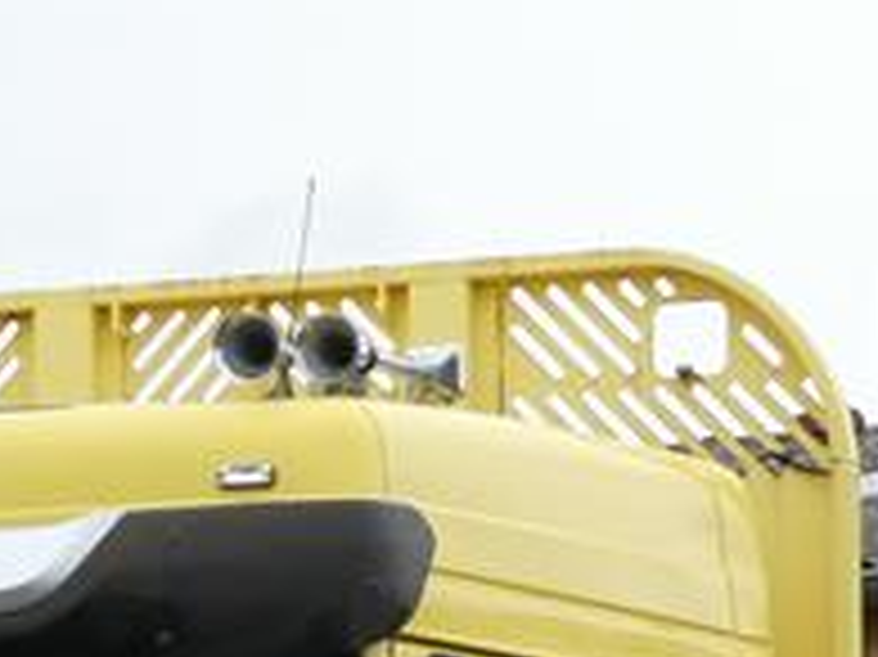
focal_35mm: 370
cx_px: 342
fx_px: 9379
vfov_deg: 4.0
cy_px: 1184
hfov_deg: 5.4
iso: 200
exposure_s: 1/80
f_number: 4.9
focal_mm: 16.1
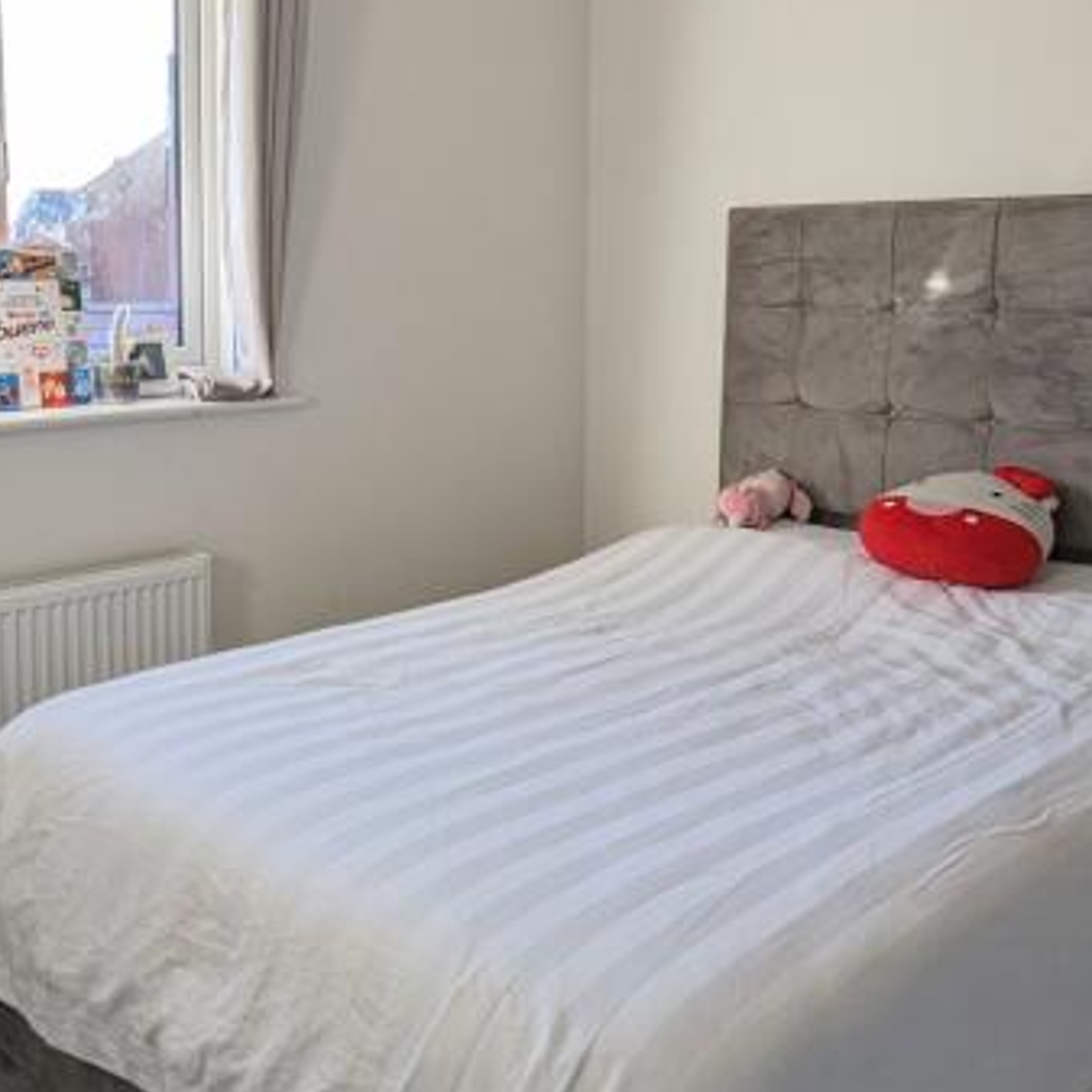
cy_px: 381
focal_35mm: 35
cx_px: 399
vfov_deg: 46.6
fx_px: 1249
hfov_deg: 46.7
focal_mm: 1.95
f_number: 2.2
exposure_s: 1/172
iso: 47
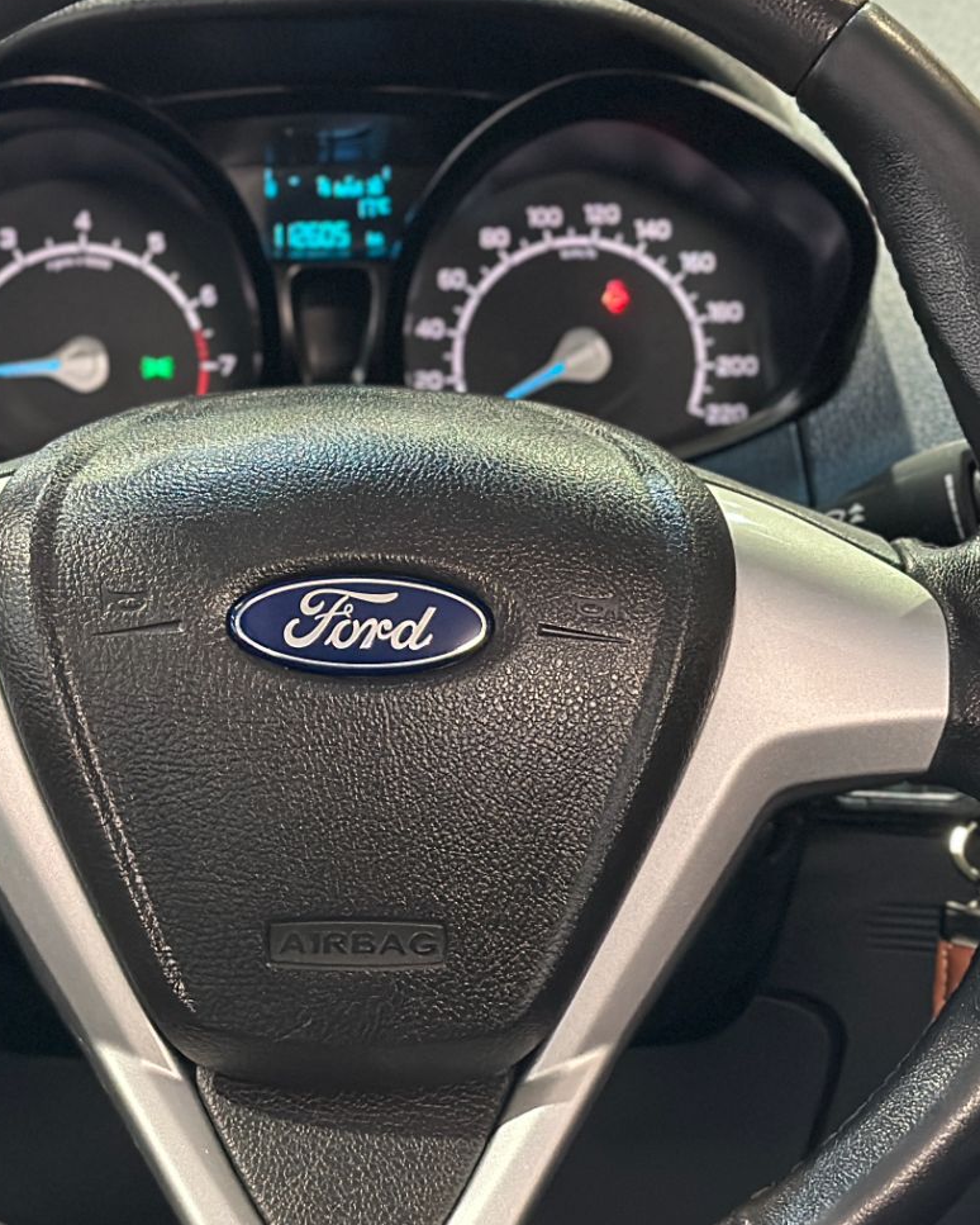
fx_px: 3371
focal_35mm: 93
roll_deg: +0.2
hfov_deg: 16.5
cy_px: 698
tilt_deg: -18.9
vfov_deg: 20.6
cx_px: 332
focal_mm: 6.86
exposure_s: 1/40
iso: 640
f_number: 1.78
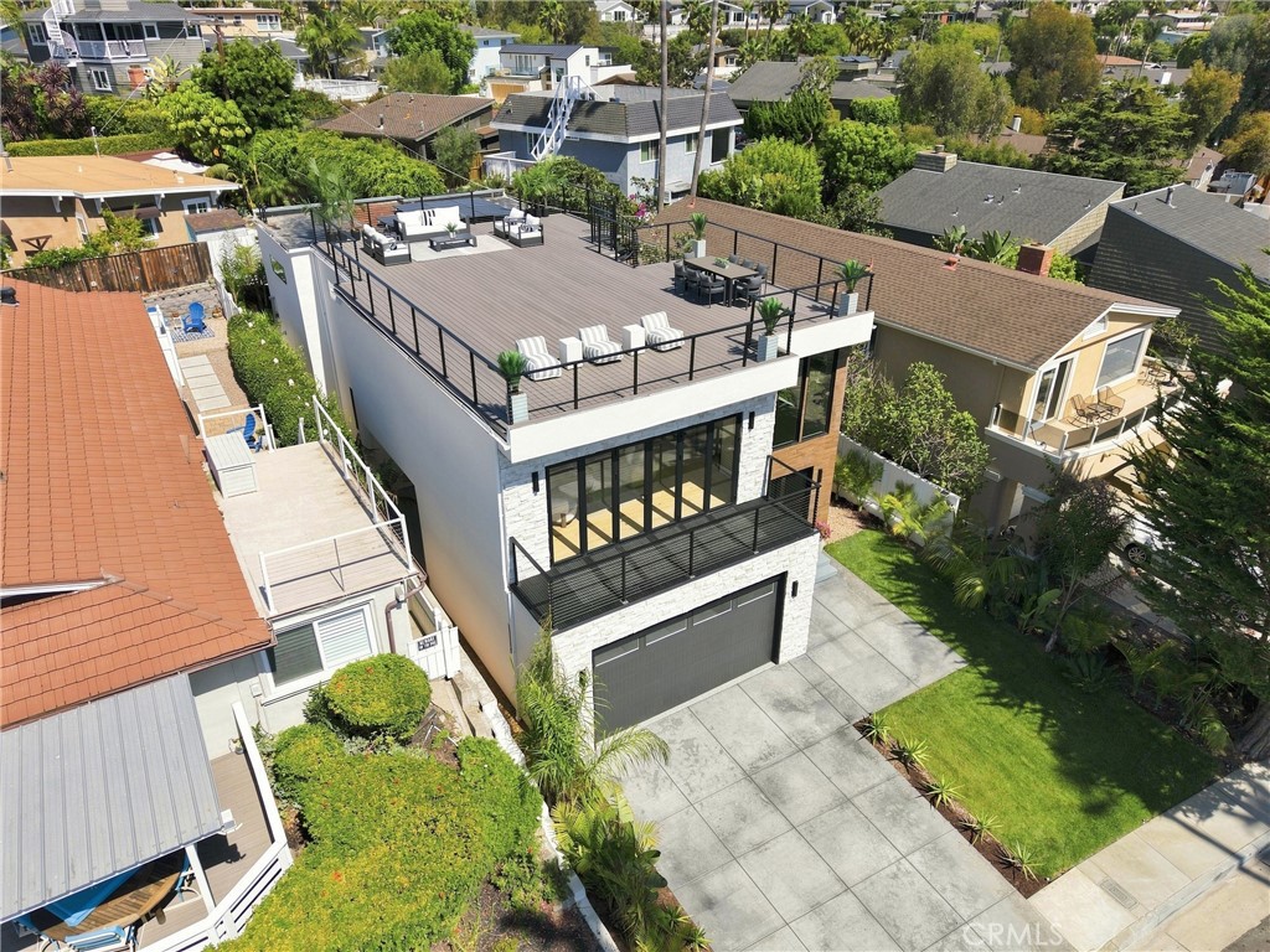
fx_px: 881
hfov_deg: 71.6
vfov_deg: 56.8
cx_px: 635
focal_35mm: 24
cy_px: 476
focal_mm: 8.7
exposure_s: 1/6400
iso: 340
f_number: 1.8
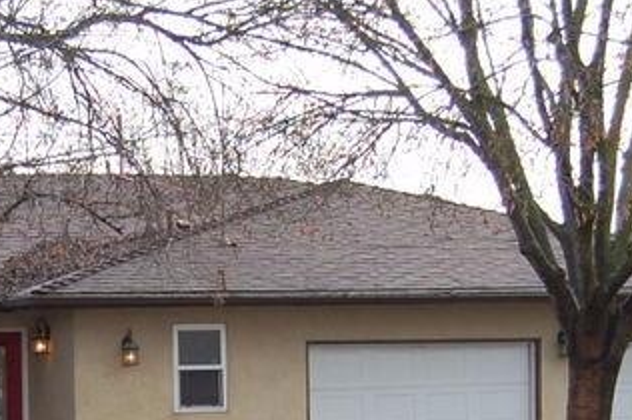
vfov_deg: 10.3
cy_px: 488
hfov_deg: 15.4
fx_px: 2296
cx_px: 18
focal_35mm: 131
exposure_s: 1/500
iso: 400
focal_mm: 23
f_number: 4.5
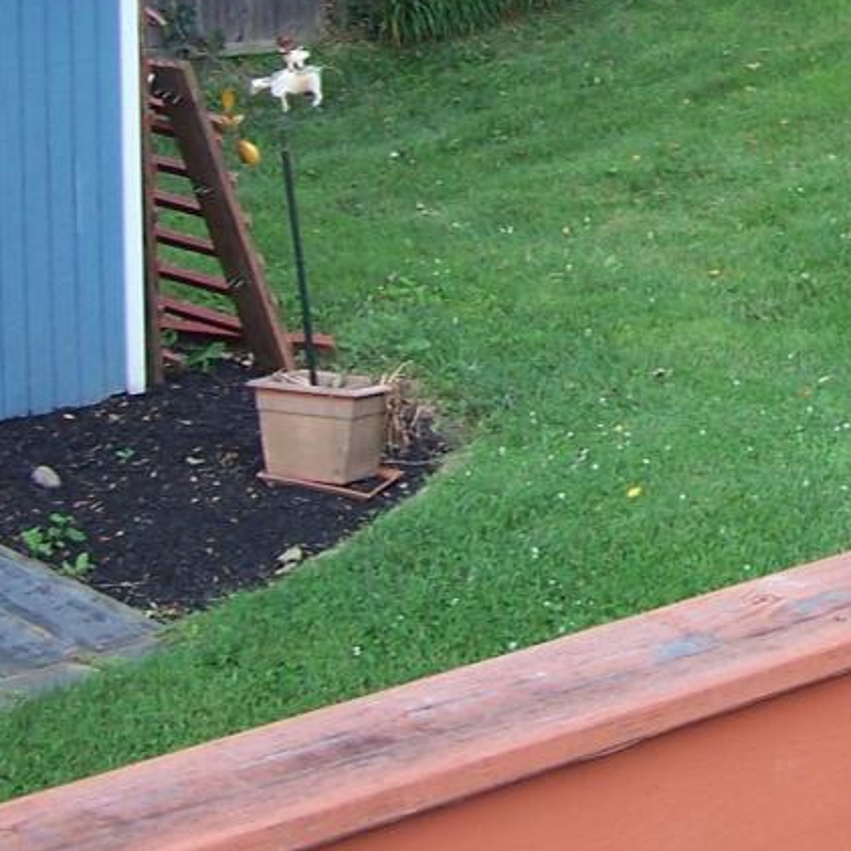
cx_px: 1144
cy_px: -30
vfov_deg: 14.9
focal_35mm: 115
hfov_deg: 14.4
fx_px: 3199
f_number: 2.8
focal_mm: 6.3
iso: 80
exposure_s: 1/60
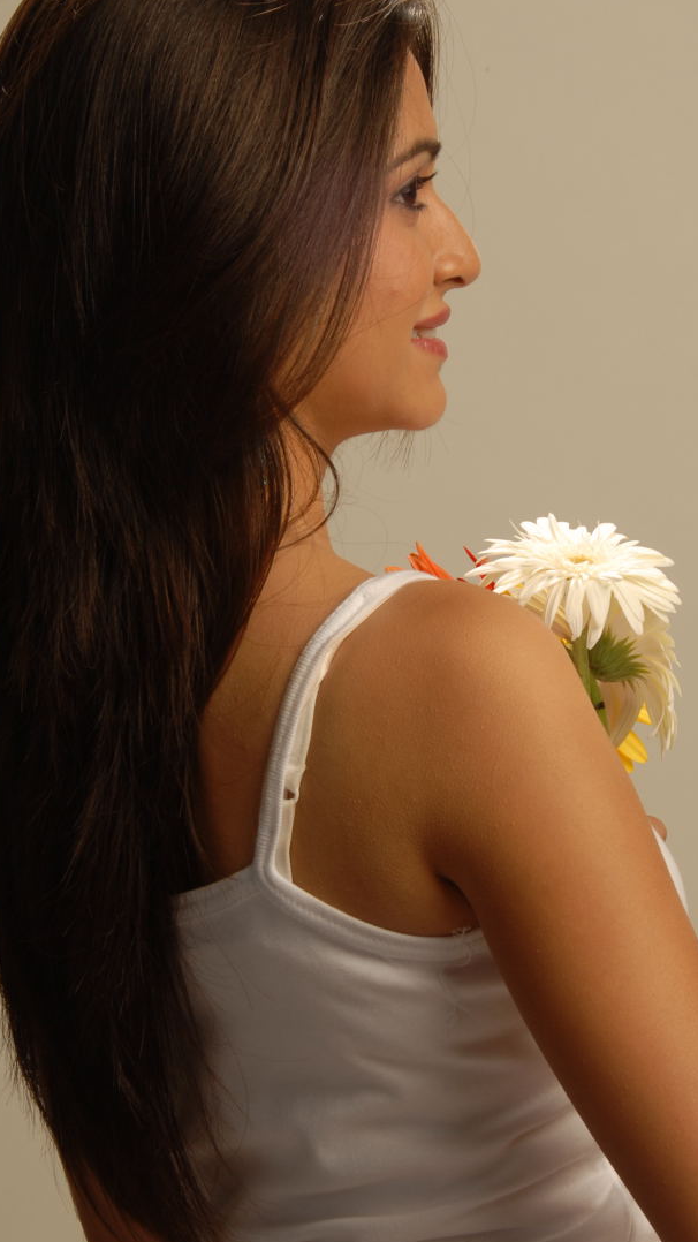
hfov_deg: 8.0
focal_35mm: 152
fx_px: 4996
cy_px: 660
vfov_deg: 14.2
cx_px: 416
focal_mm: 65
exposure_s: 1/250
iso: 100
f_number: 14
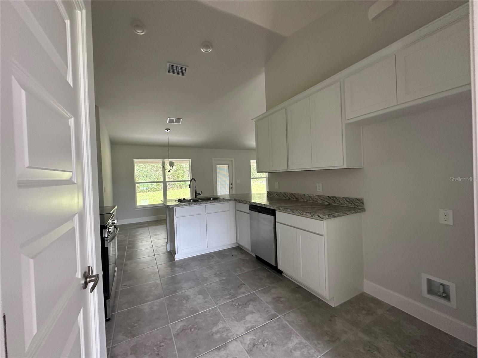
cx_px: 239
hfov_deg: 102.1
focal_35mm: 14
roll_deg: +1.6
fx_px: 193
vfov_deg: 85.7
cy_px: 179
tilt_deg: +0.0
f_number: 2.2
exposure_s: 1/99
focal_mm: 2.22
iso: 250
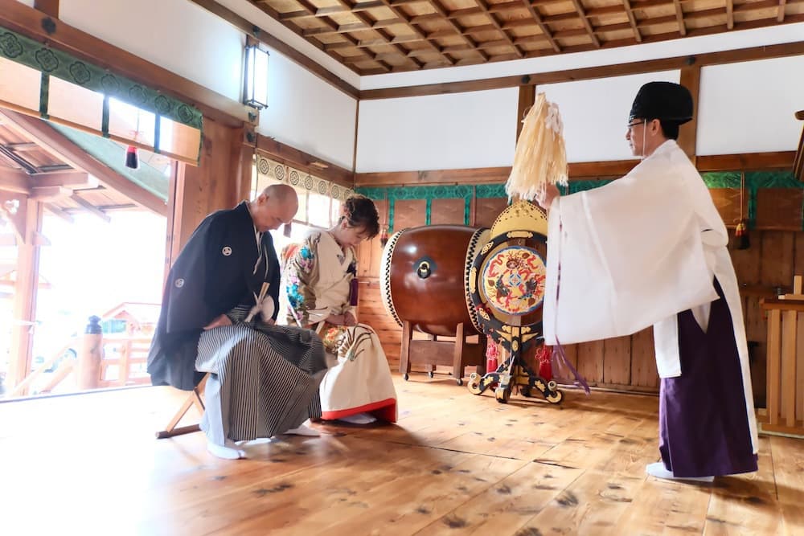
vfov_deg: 43.6
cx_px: 402
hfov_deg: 61.9
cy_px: 268
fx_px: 670
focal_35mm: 30
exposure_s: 1/60
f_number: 2.8
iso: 5000
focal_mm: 20
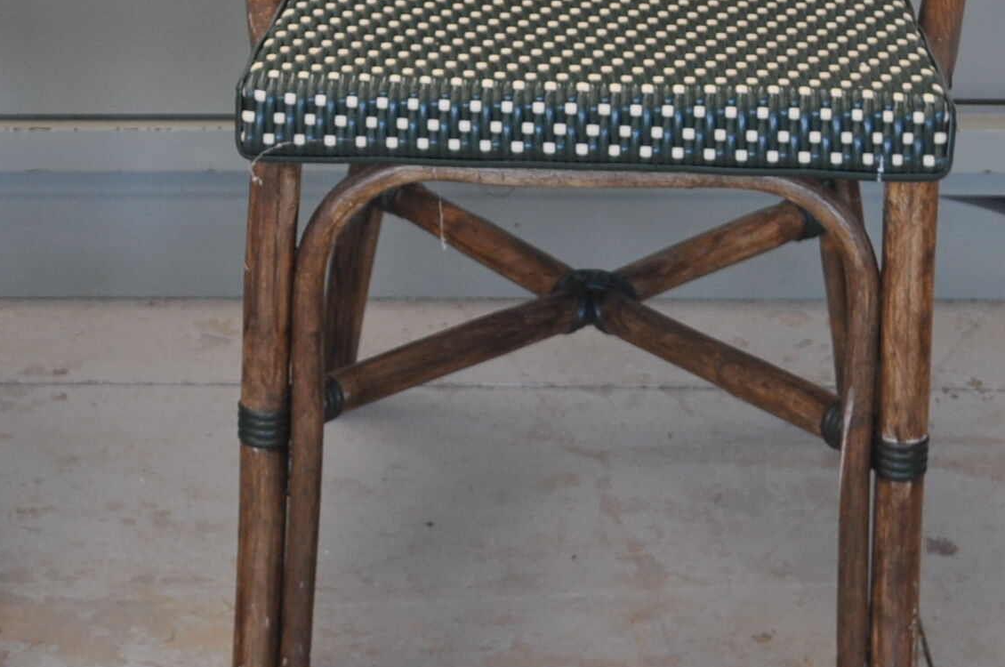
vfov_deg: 9.1
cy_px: 22
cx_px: -26
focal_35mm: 149
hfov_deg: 13.5
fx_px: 4165
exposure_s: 1/100
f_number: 5
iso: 400
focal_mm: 35
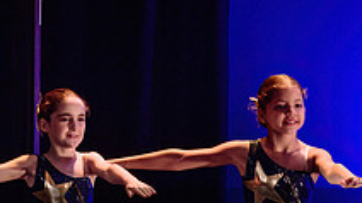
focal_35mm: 521
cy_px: 147
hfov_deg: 4.1
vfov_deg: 2.3
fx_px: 4998
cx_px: 172
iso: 1600
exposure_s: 1/250
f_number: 2.8
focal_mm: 150
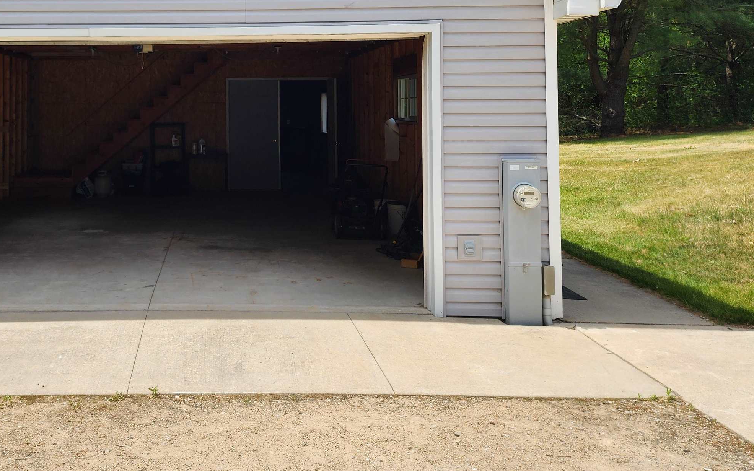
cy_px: 84
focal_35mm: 38
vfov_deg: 32.5
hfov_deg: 49.5
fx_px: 781
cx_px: 192
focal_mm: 6.4
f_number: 1.8
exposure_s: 1/679
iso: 12
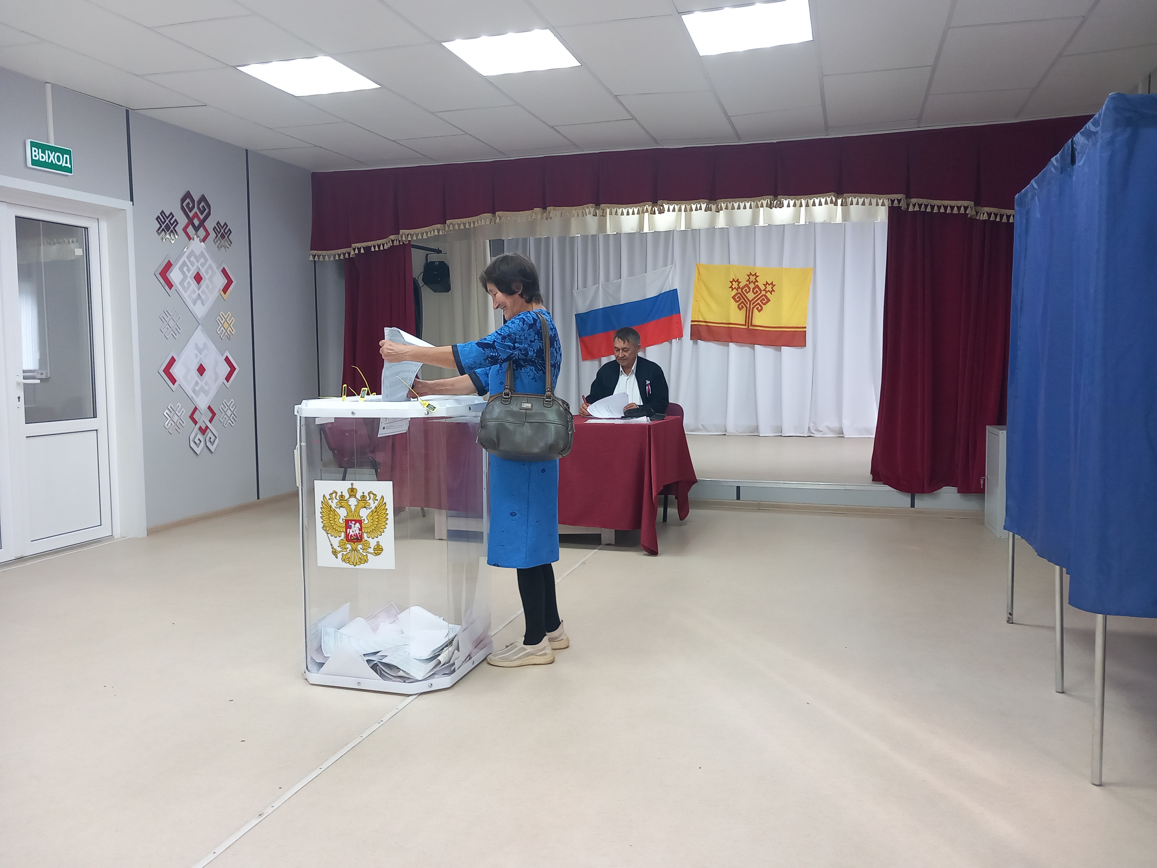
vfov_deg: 51.4
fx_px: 902
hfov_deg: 65.3
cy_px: 434
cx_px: 578
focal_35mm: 27
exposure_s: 1/50
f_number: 1.8
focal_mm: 4
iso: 125
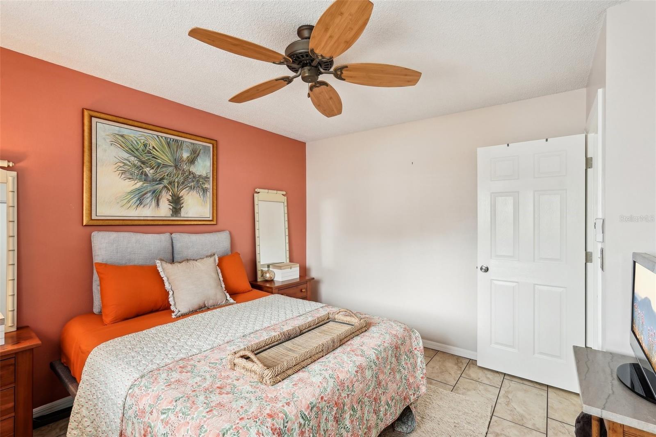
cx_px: 328
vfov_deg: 73.7
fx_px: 291
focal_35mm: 16
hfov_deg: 96.7
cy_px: 218
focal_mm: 16
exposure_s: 1/6
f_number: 8
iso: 400
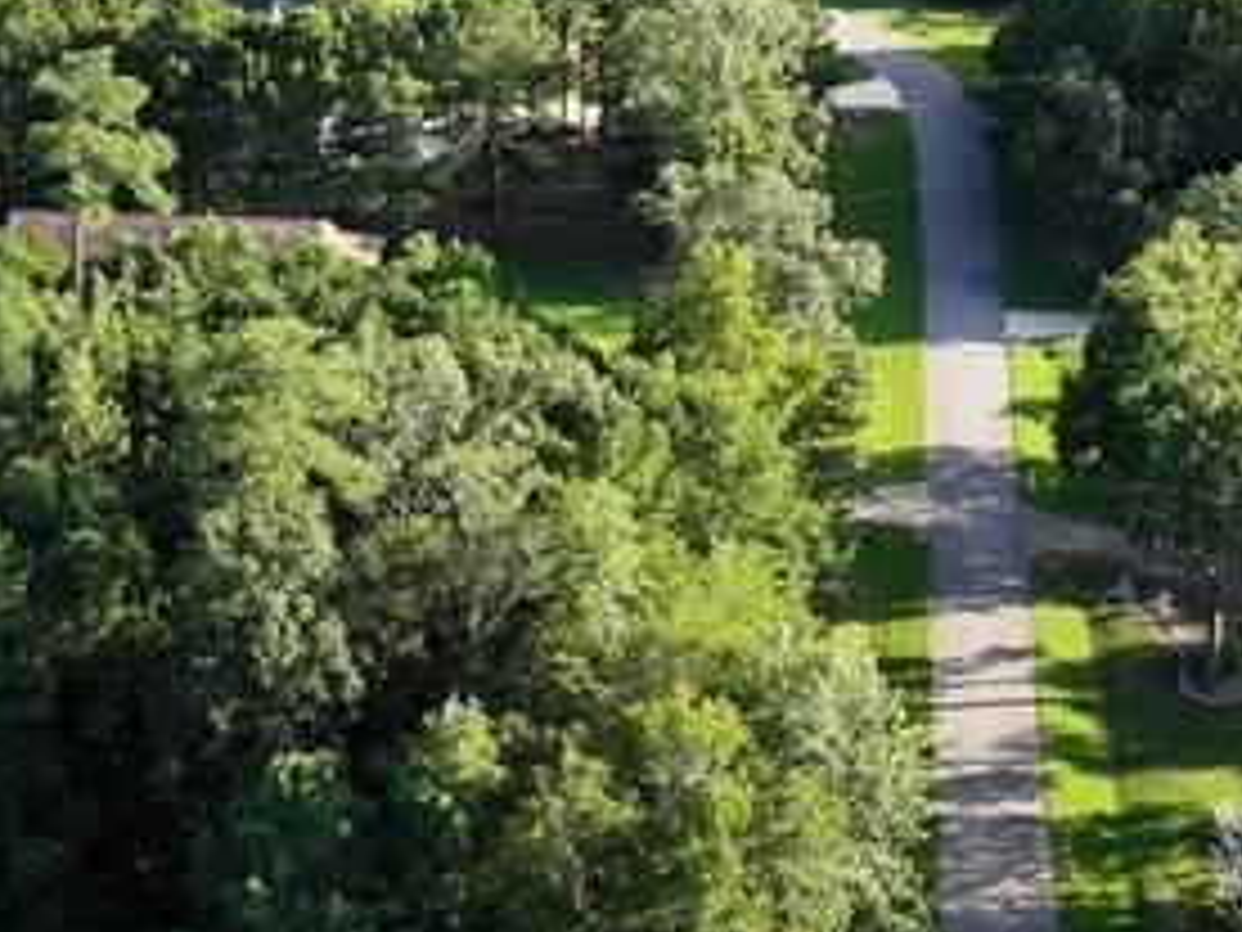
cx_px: 531
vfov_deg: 16.5
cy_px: 187
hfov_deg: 22.0
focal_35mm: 89
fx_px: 3193
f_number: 2.8
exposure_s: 1/1000
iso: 200
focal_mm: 12.29
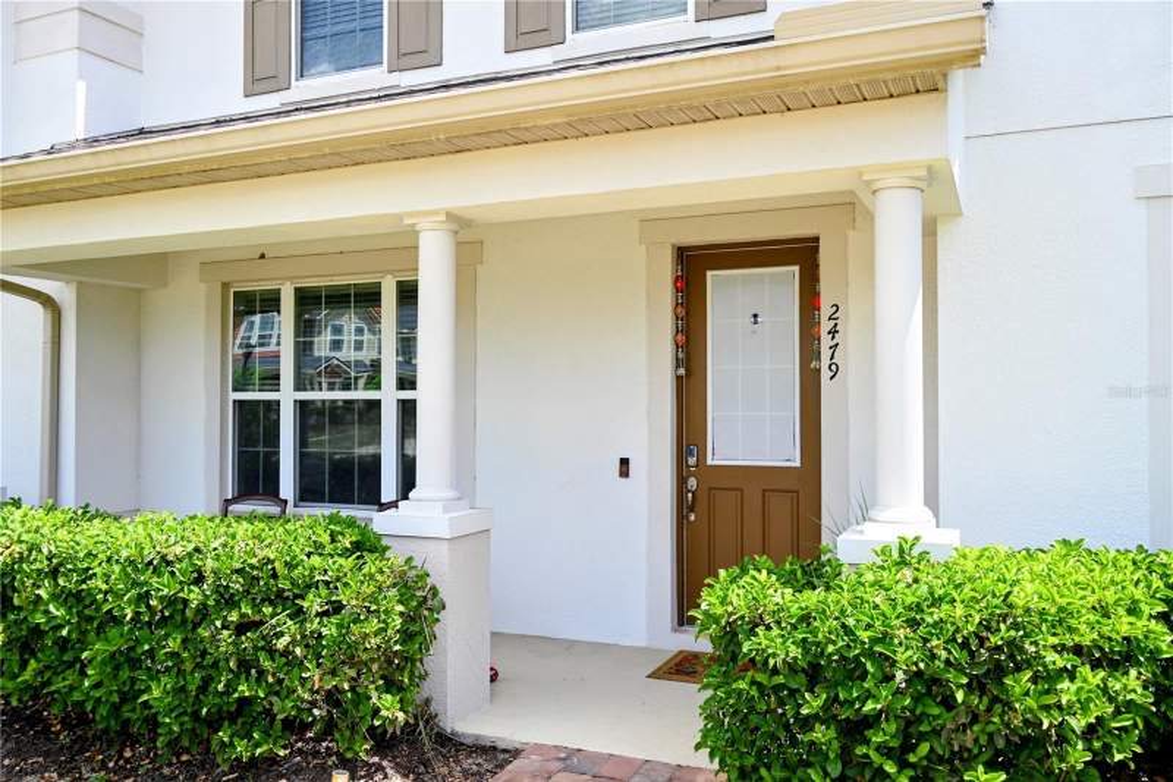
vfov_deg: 43.6
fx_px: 977
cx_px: 586
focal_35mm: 30
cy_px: 391
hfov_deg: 61.9
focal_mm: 30
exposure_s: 1/640
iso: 250
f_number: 4.5
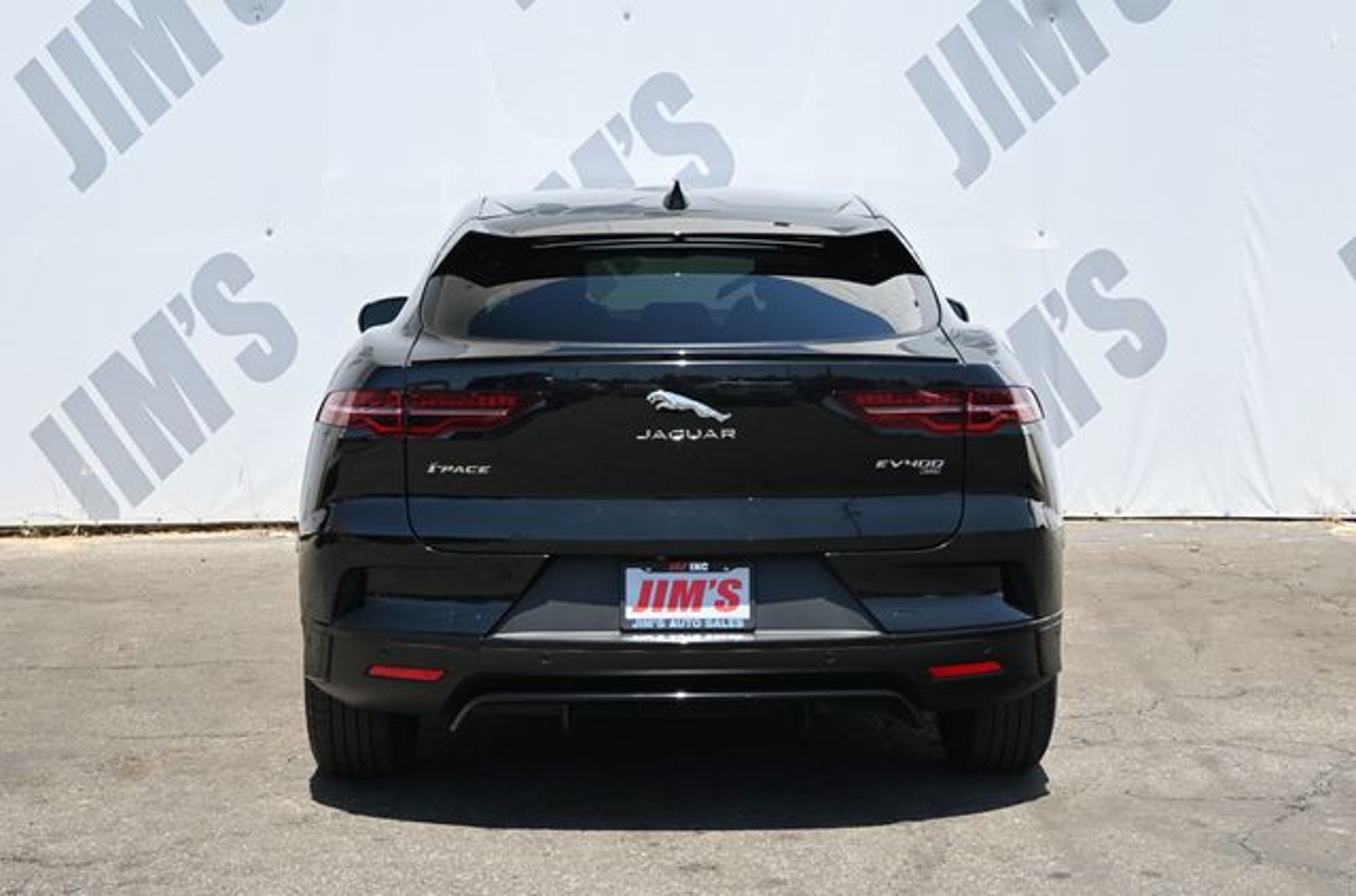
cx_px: 678
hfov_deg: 36.0
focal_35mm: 56
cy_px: 448
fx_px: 2085
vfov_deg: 24.3
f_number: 5.6
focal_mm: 37
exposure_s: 1/250
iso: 180
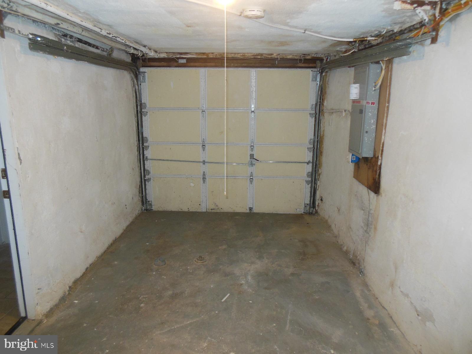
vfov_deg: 54.9
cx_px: 236
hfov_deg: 69.4
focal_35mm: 25
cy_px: 177
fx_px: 341
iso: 250
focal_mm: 4.5
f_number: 3.2
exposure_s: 1/25
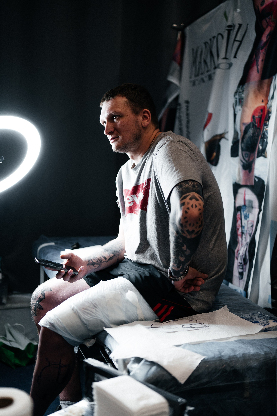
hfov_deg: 29.9
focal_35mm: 45
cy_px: 208
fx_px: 519
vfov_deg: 43.6
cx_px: 138
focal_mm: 45
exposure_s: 1/100
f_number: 1.8
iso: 250
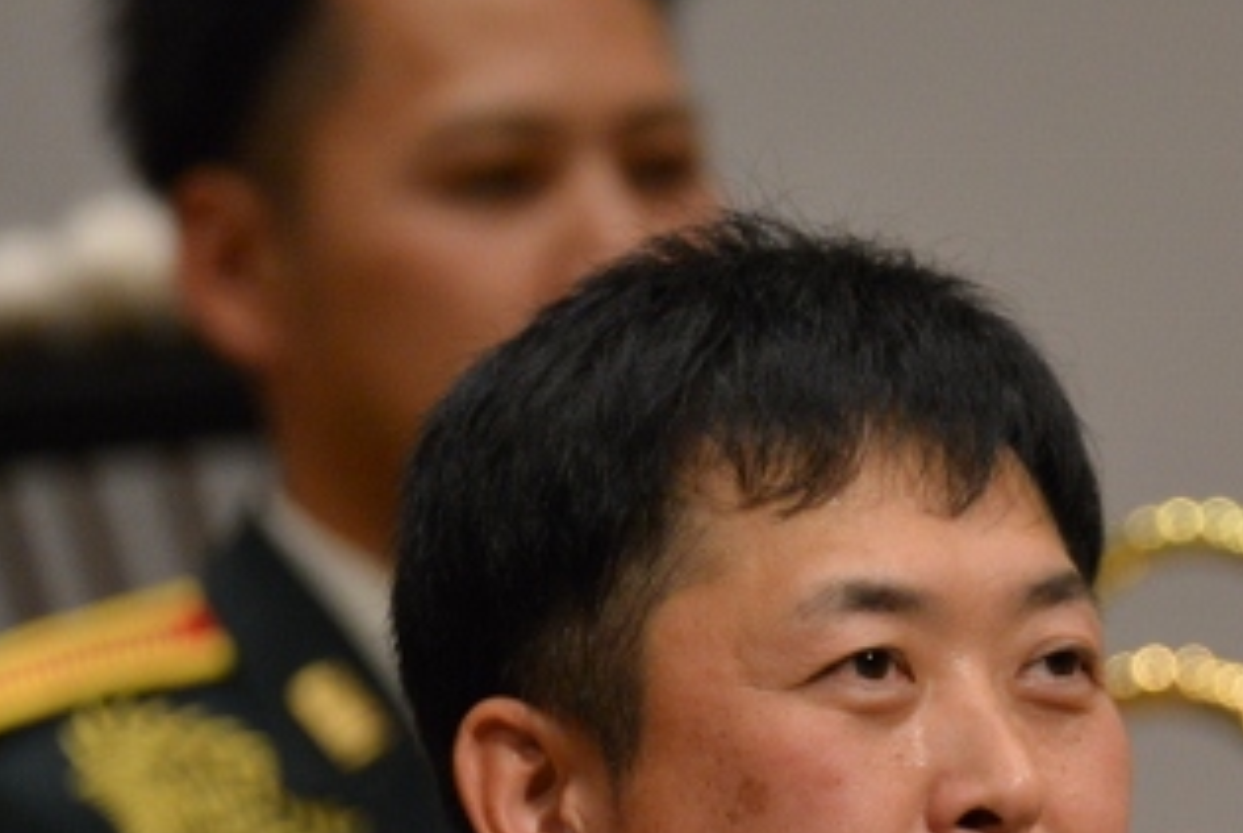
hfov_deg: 1.4
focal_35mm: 1522
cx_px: 1101
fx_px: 52624
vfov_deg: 0.9
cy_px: 999
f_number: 7.1
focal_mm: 600
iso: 3200
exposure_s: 1/320
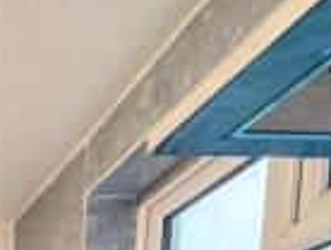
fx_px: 565
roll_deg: -0.9
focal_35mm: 59
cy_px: 513
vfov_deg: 17.3
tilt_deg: -5.6
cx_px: -162
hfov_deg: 25.1
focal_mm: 2.22
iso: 500
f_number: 2.2
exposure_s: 1/50
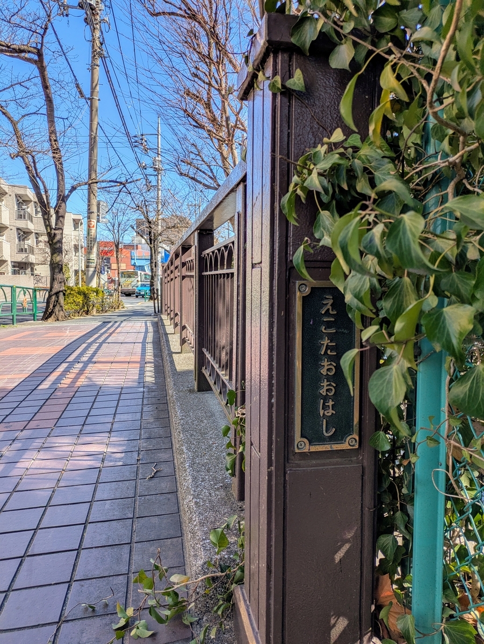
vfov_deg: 69.4
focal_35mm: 25
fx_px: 466
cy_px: 322
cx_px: 242
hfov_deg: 54.9
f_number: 1.89
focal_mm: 5.43
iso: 42
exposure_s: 1/1015
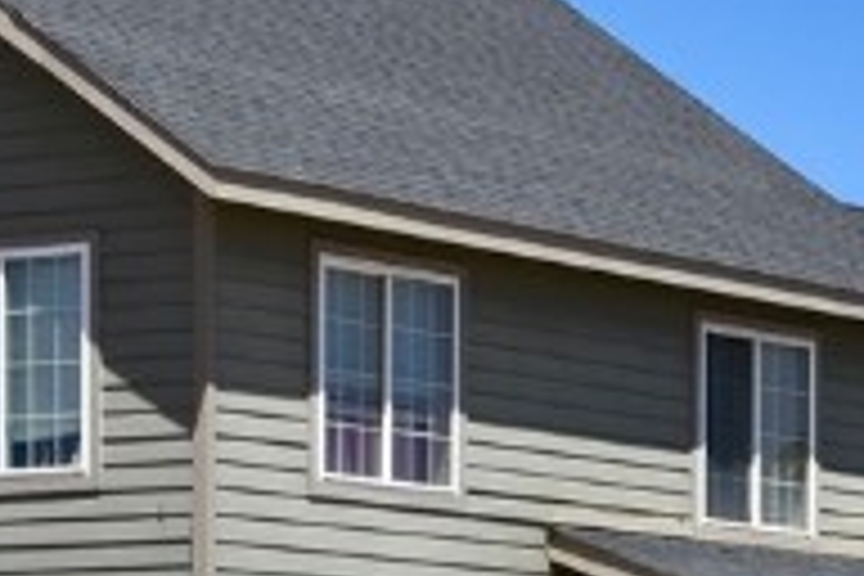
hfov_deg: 9.8
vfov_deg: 6.5
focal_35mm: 207
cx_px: 1094
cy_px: 1048
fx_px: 4968
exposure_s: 1/400
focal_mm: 23
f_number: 10
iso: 200
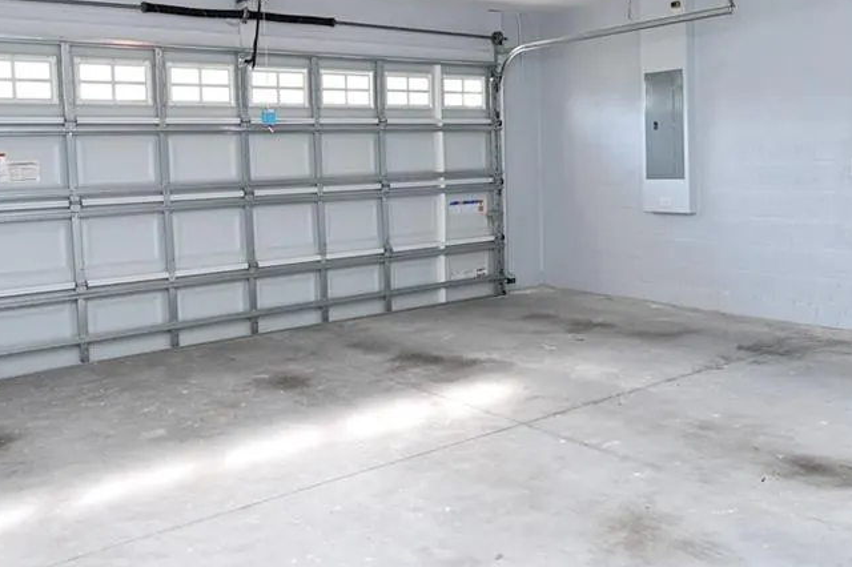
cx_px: 462
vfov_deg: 37.6
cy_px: 212
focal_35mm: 35
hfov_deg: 54.4
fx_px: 828
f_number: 4
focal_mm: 14
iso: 320
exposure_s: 1/60
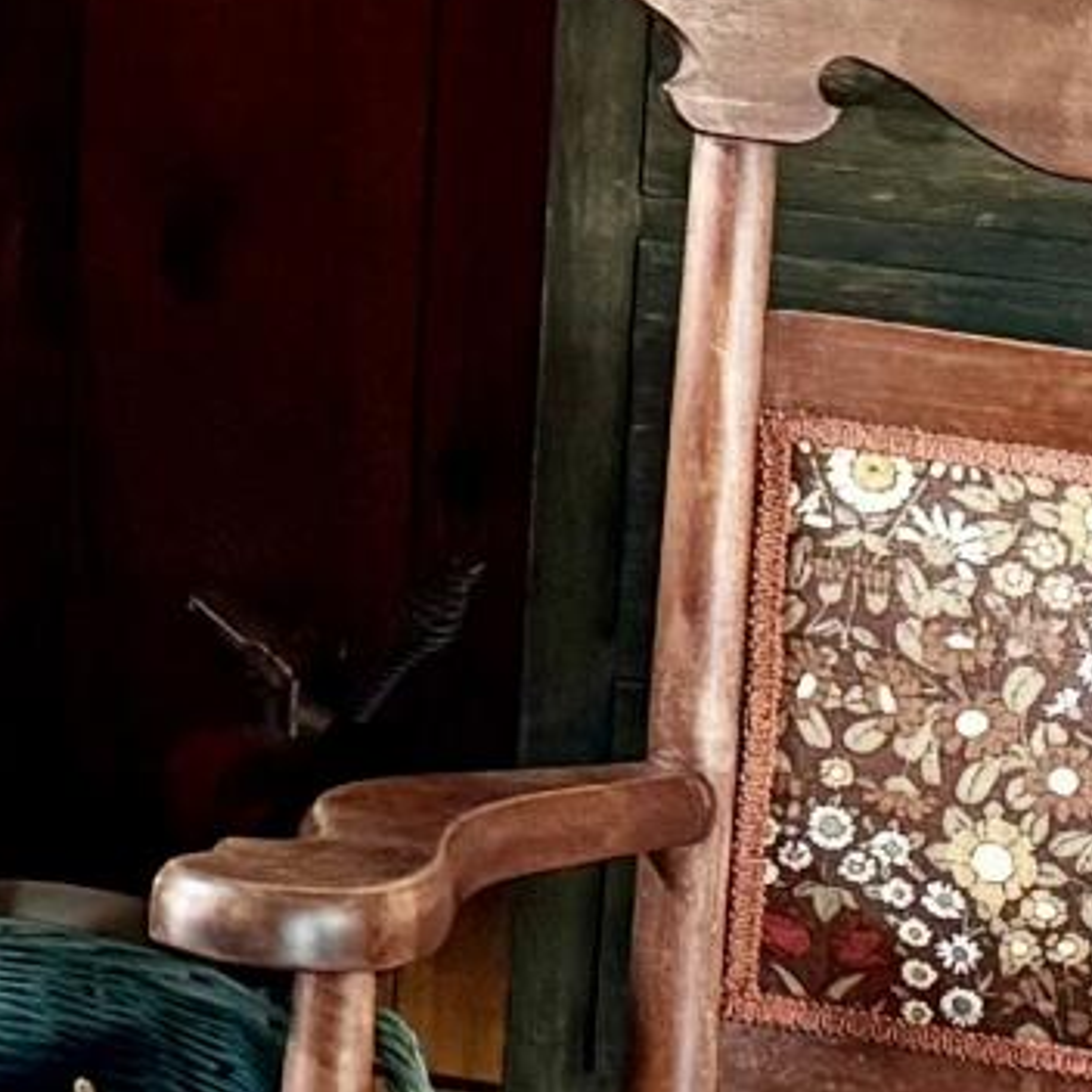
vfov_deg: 9.5
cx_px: -1883
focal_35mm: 181
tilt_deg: -8.4
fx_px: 6460
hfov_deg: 8.5
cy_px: -378
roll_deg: +0.7
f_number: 1.78
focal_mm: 6.76
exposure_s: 1/60
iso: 640
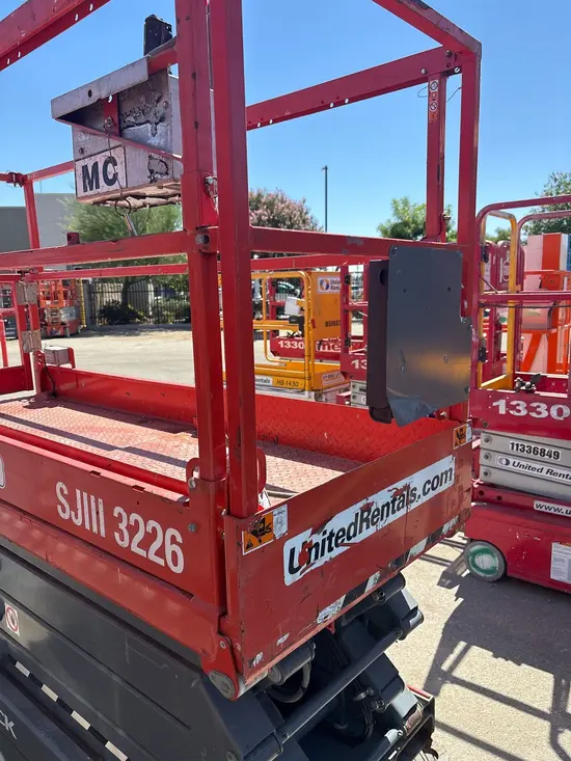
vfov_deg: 67.3
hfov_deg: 53.1
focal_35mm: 26
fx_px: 572
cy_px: 380
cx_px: 286
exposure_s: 1/1783
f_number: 1.6
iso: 50
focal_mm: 5.96
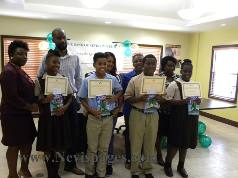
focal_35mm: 33
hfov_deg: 55.4
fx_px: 227
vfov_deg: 42.9
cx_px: 119
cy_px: 89
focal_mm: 5.9
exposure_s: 1/38.2
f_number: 2.8
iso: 400
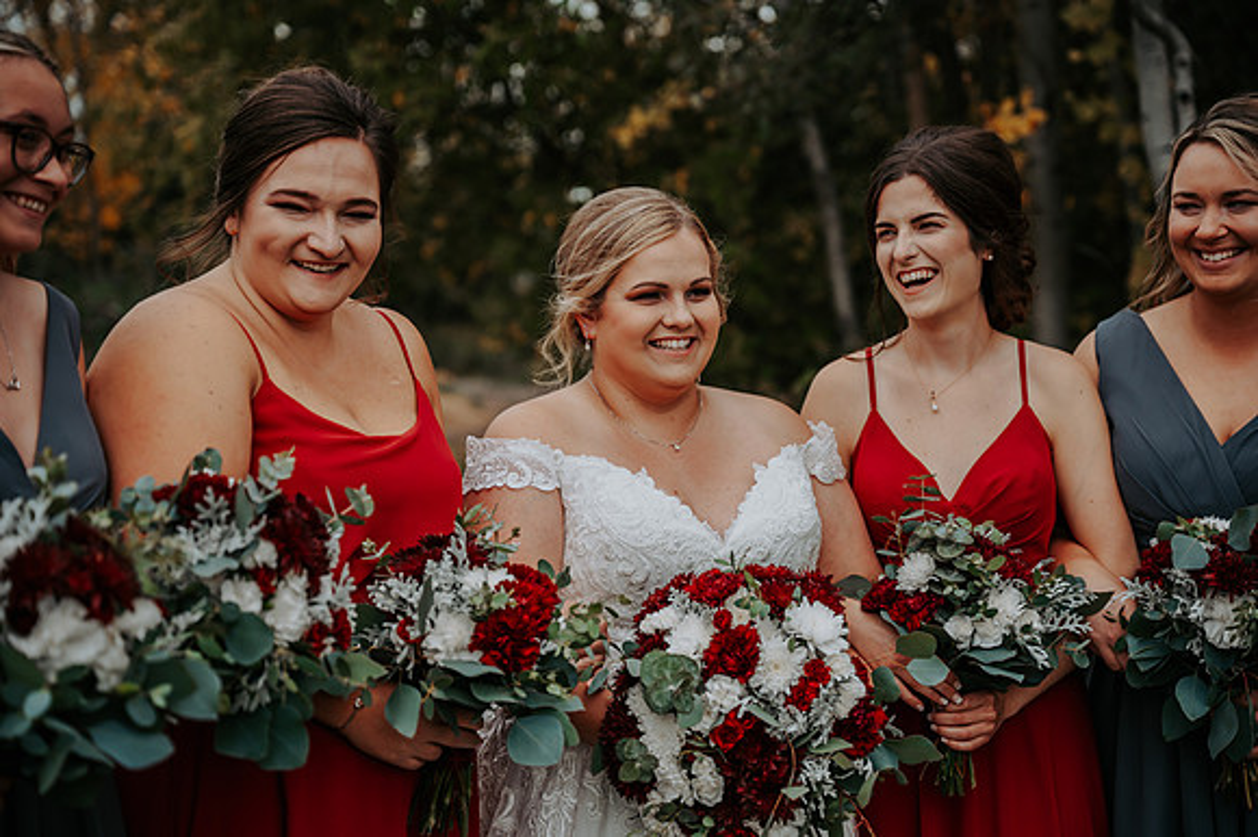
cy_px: 418
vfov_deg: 19.4
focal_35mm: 70
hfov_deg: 28.9
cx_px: 629
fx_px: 2445
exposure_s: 1/1000
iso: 200
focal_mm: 70
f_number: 3.2
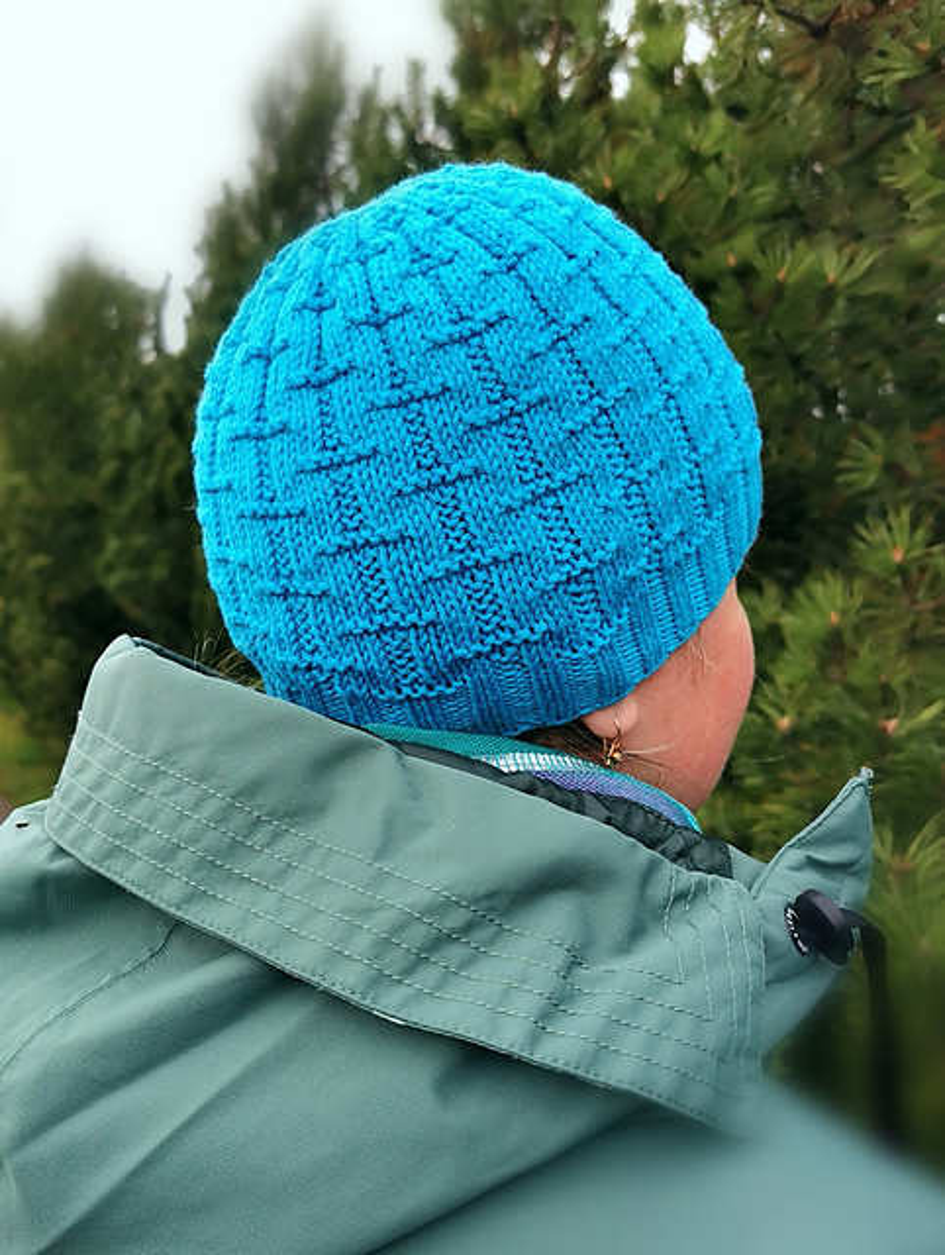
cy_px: 628
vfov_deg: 65.2
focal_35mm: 27
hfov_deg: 51.5
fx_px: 980
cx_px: 472
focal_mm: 5.56
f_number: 1.6
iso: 50
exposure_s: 1/727
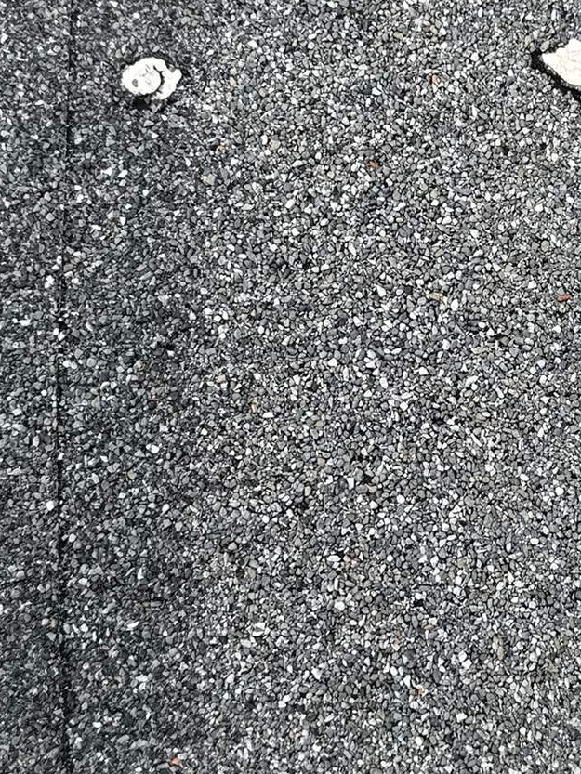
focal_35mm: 59
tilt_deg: -85.5
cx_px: 405
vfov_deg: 32.7
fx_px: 1320
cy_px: 347
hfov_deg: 24.7
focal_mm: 6.76
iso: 80
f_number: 1.78
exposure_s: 1/842
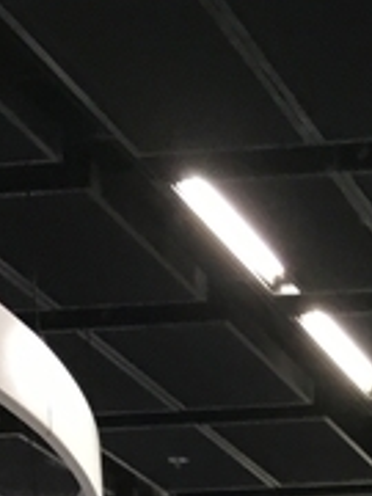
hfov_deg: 8.6
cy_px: 1243
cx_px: 683
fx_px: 2364
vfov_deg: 10.2
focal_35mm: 165
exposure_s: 1/33
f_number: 2.2
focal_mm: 4.15
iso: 100
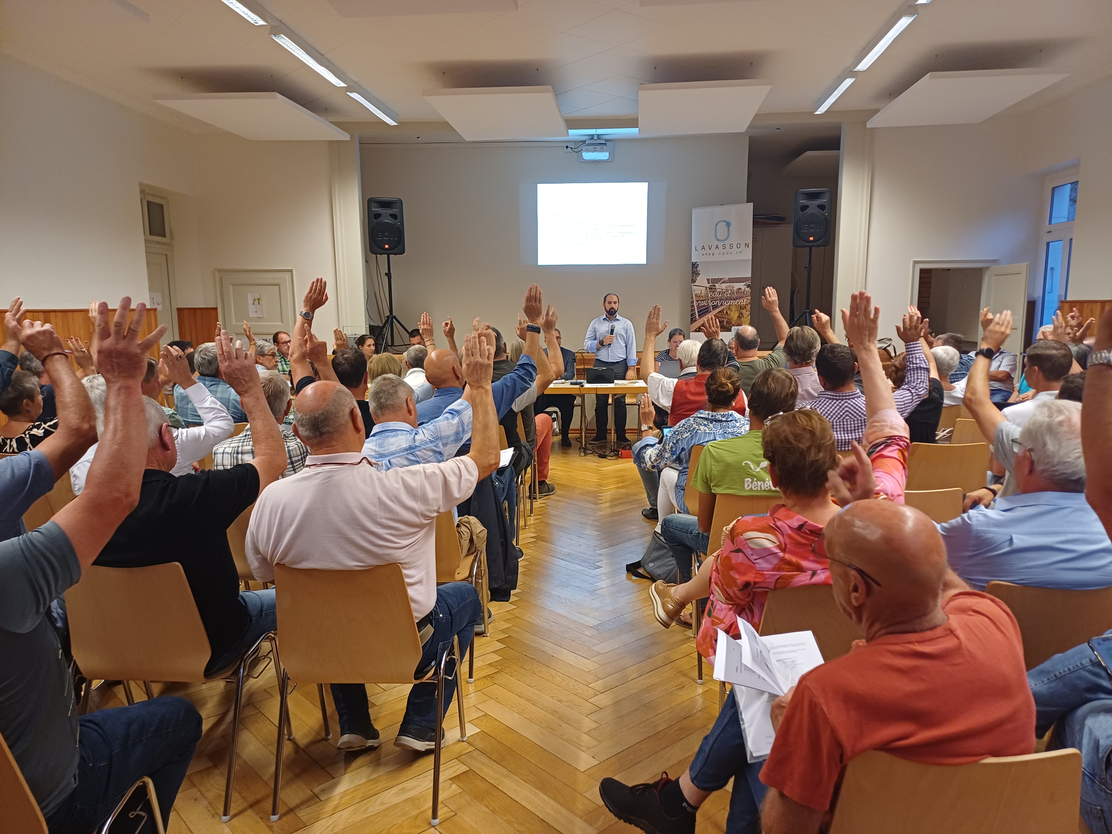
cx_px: 556
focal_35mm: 25
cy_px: 417
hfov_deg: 69.4
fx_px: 803
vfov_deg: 54.9
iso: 250
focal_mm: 4.65
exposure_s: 1/50
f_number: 1.8
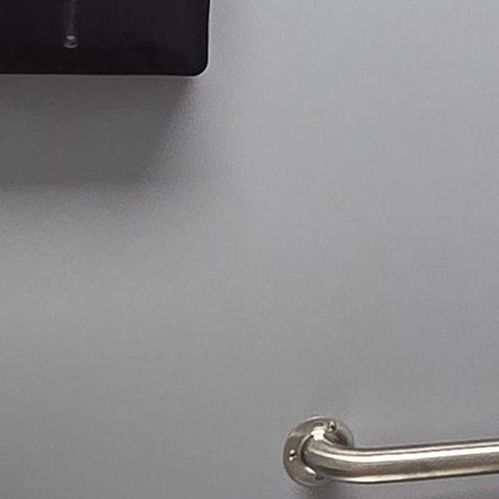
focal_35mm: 89
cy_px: 50
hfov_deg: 18.2
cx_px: 650
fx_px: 1452
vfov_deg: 19.2
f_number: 2.2
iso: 250
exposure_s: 1/120
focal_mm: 2.2
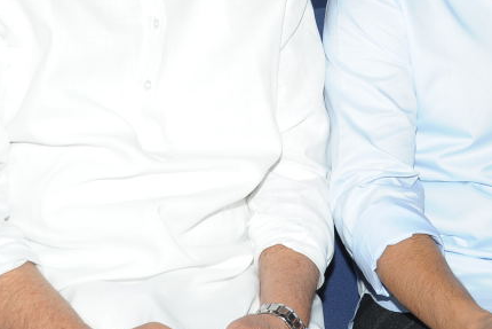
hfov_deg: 17.2
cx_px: 325
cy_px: -6
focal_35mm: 119
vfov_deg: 11.4
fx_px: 1627
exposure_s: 1/125
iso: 200
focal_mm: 50
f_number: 8
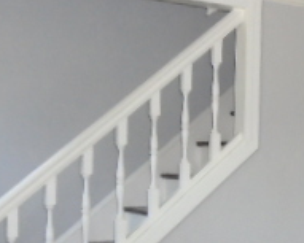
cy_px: 227
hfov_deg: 20.0
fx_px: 765
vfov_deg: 17.8
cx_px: 428
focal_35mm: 85
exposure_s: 1/30
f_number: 3.2
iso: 400
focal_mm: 4.6
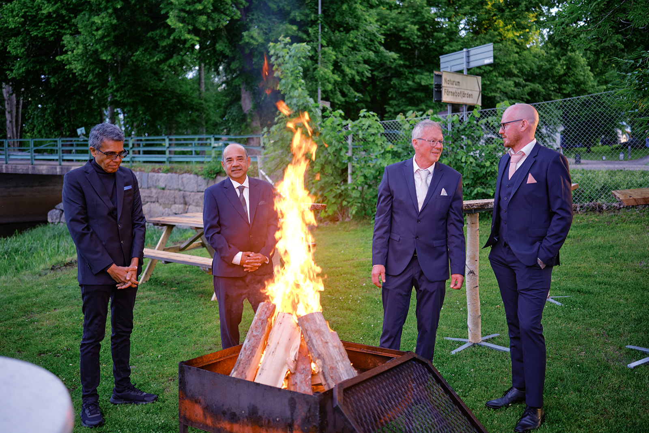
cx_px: 324
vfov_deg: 37.9
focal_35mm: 35
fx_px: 631
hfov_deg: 54.4
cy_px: 216
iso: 125
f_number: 1.4
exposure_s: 1/140
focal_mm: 23
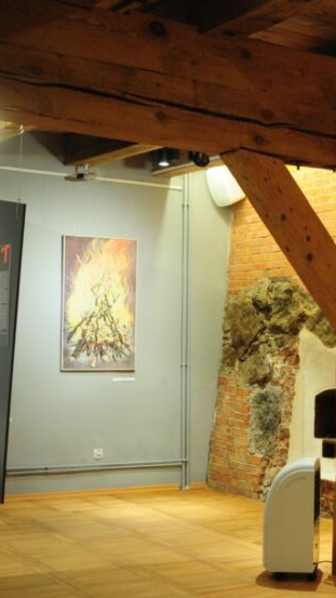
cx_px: 446
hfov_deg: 17.6
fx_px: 1014
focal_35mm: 64
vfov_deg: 32.8
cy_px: 315
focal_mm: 22
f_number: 11
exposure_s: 1/2
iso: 200
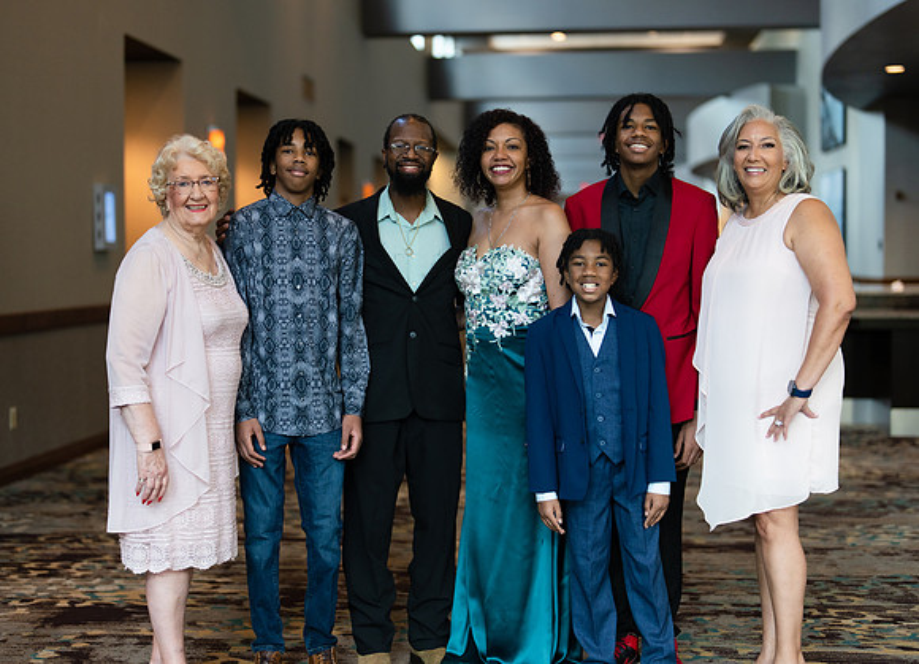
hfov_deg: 35.5
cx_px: 457
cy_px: 319
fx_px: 1438
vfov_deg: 26.0
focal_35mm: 55
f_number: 1.2
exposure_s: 1/320
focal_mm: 50
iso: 320
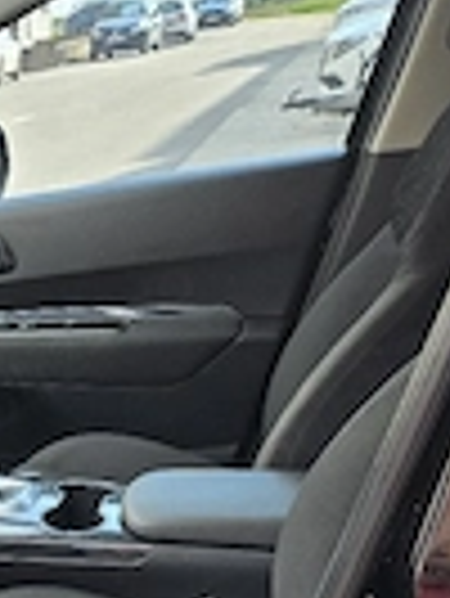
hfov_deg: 18.9
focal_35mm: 69
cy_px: 778
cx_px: -212
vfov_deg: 24.5
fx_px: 1194
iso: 80
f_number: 1.8
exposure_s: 1/526
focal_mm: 5.4
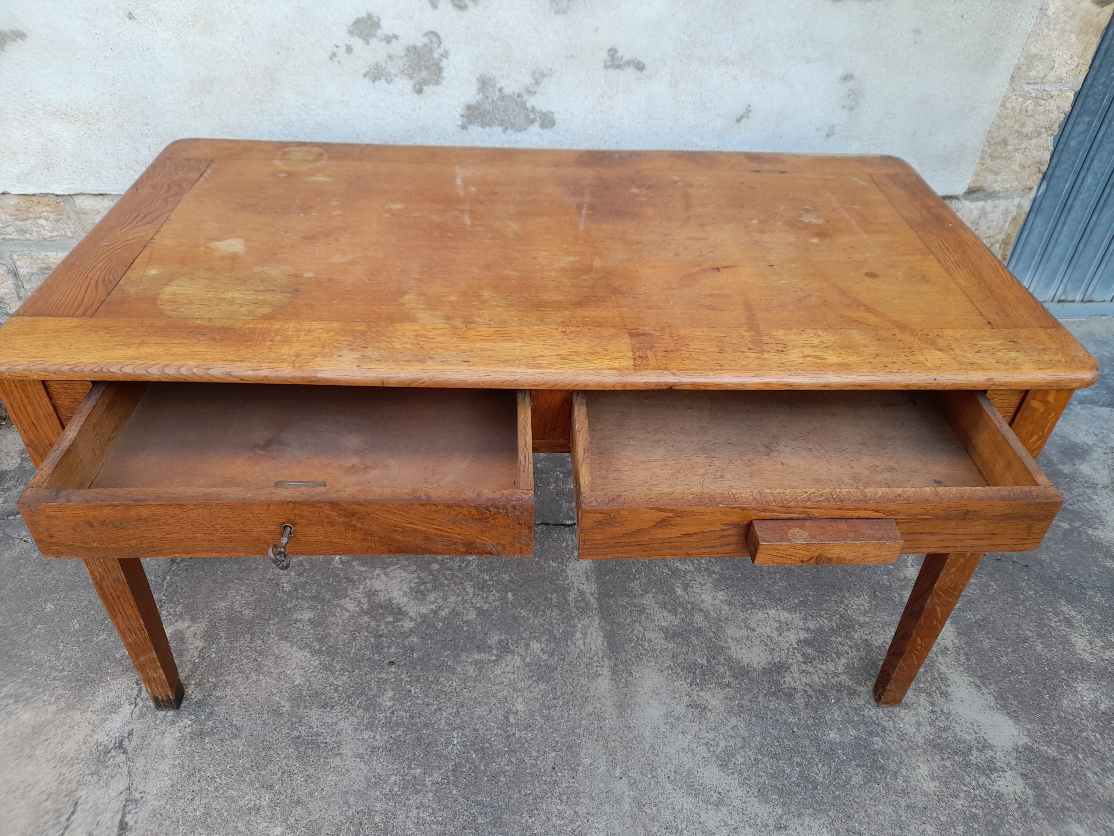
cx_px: 557
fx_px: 805
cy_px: 418
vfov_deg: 54.9
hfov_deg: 69.4
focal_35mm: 25
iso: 25
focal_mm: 4.6
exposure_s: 1/100
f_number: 2
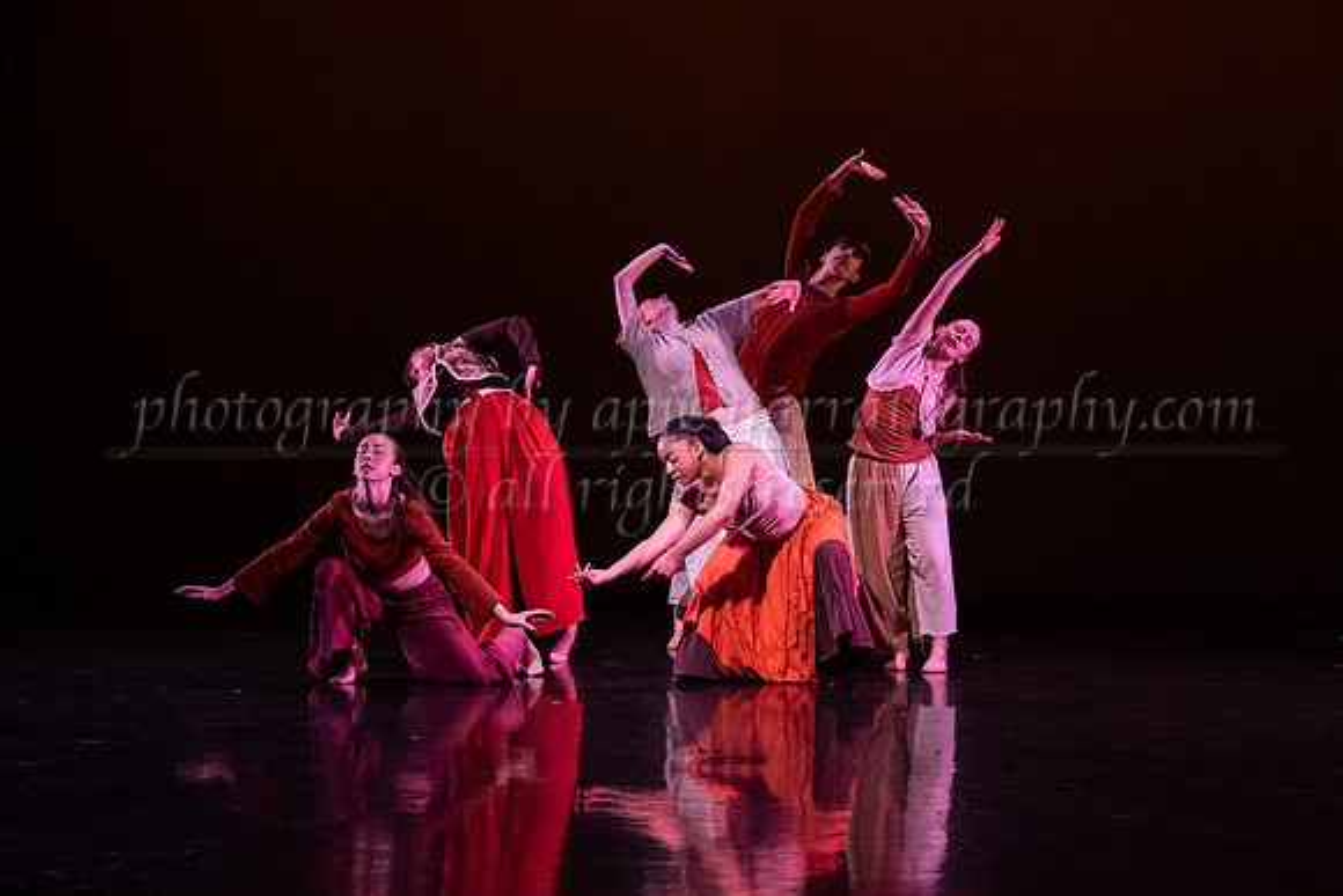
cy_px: 464
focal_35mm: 98
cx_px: 728
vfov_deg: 13.9
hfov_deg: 20.8
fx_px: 3665
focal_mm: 75
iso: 4000
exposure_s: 1/400
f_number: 4
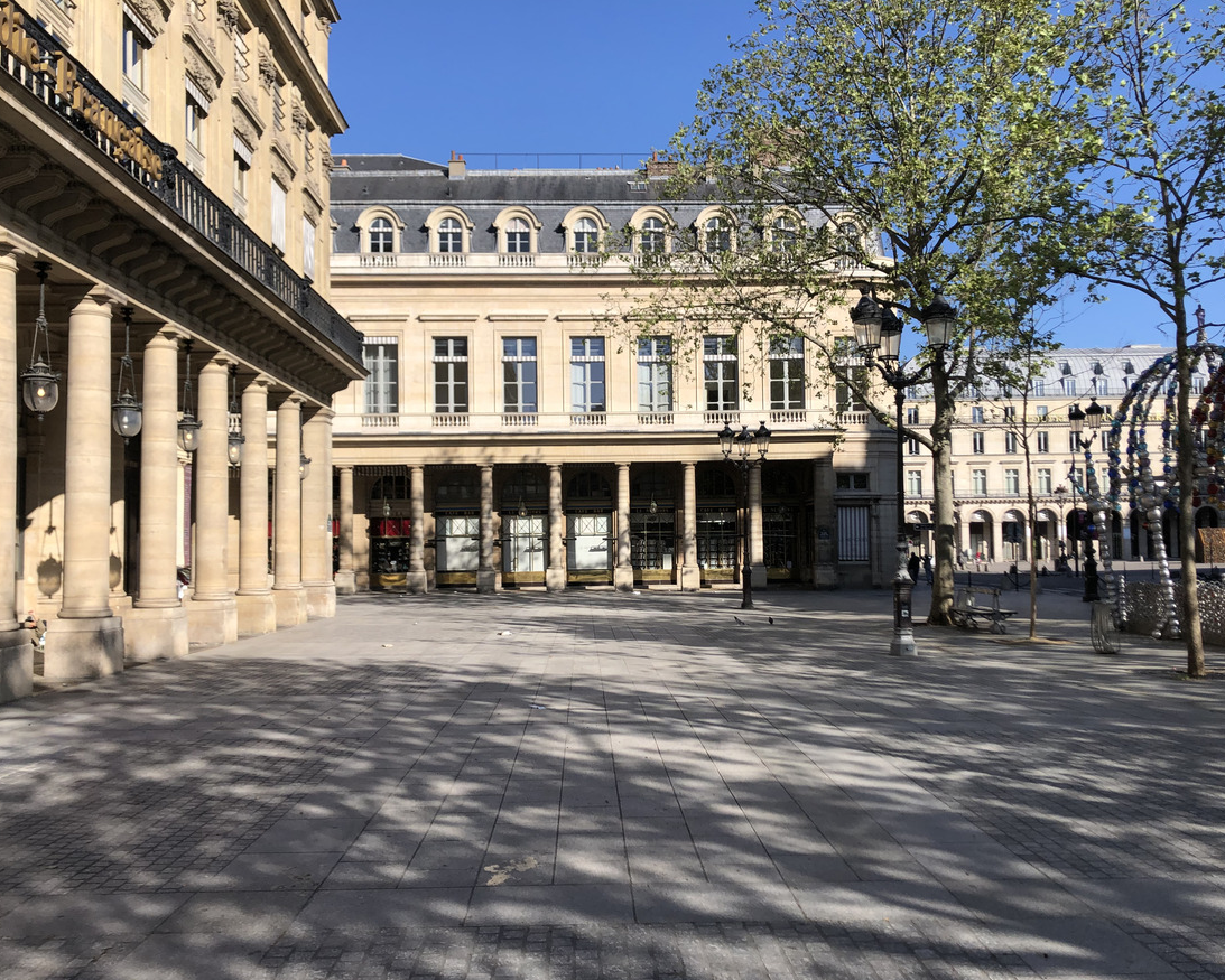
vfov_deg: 48.5
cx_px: 629
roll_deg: +1.4
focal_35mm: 30
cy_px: 501
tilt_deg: +3.2
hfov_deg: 58.7
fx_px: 1088
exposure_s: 1/1869
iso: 20
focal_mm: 4
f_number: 1.8
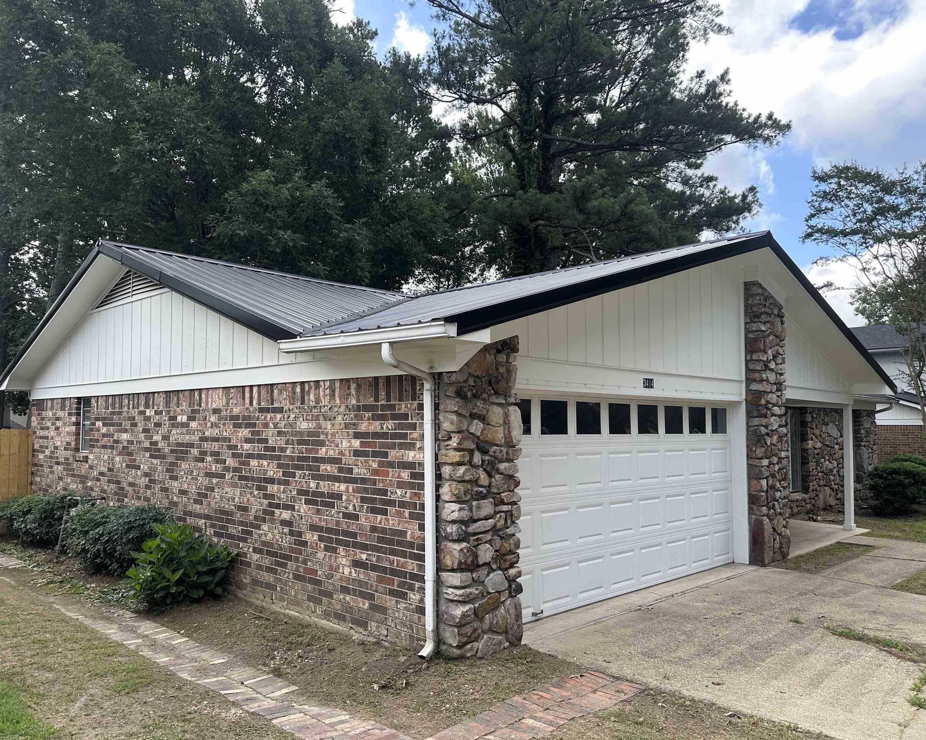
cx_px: 451
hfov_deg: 66.0
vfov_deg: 54.9
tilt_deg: +3.7
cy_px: 376
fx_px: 713
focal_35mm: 26
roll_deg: +0.1
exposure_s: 1/1050
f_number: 1.78
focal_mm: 6.86
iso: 80
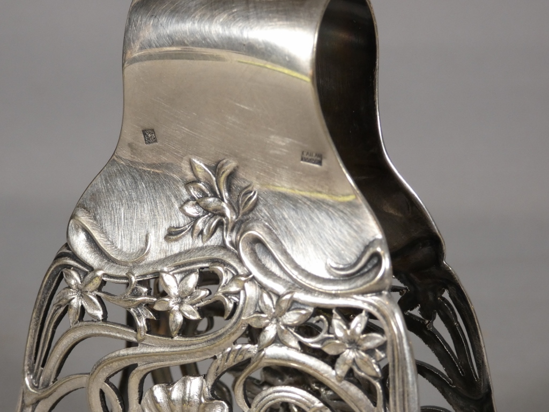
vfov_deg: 16.4
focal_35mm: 90
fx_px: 1427
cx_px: 274
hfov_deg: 21.8
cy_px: 206
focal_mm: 16
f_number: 4.7
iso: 250
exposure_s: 1/80
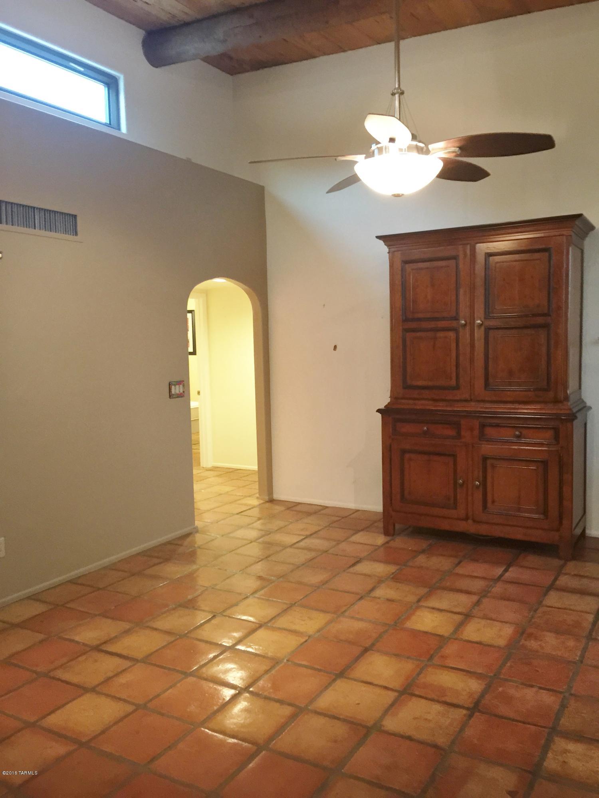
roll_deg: +2.1
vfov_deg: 61.7
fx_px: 669
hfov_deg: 48.2
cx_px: 300
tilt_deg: -3.0
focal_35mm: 29
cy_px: 399
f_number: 2.2
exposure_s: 1/8
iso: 125
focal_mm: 4.15
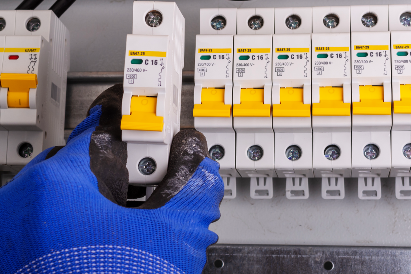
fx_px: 1199
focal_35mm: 105
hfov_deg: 19.4
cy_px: 74
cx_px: 162
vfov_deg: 13.0
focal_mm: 38
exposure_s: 1/160
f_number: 10
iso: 100
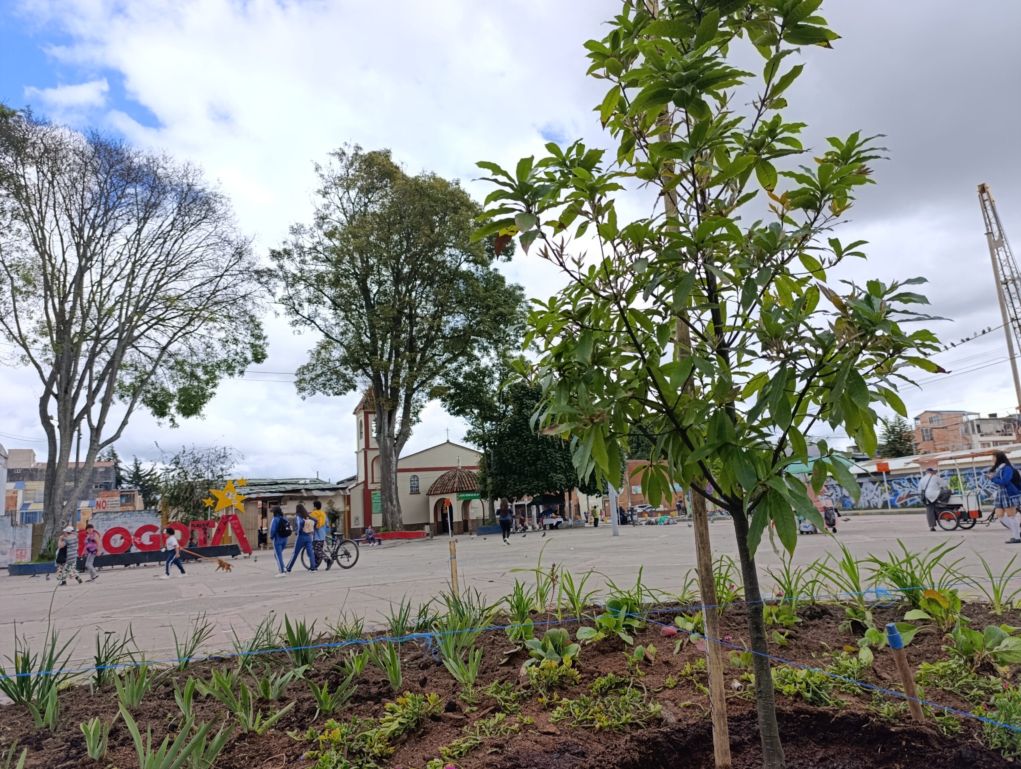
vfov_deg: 59.0
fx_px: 679
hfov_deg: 73.8
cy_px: 384
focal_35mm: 23
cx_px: 510
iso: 50
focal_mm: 6.14
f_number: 1.6
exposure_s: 1/403
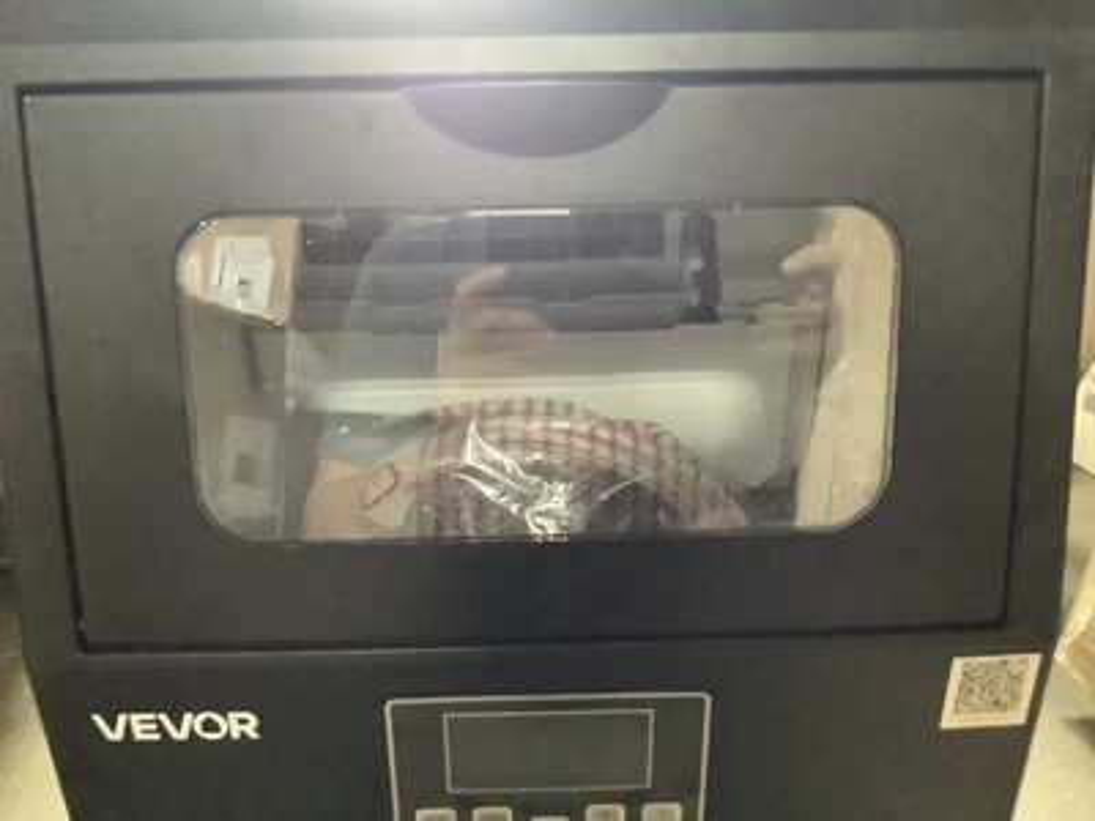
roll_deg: -0.9
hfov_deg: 58.4
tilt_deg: -25.9
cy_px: 410
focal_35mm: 31
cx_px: 548
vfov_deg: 45.4
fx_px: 981
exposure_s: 1/24
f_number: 2.4
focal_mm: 3.3
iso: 640
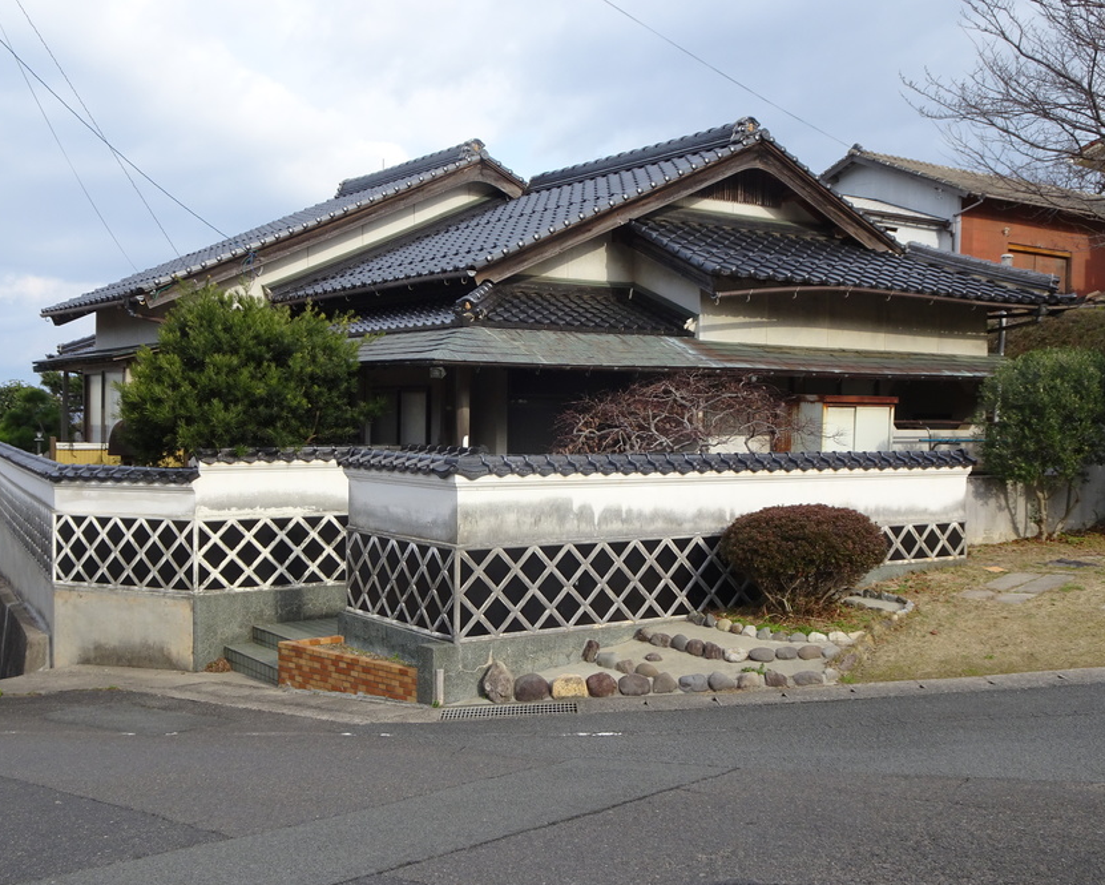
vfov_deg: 40.1
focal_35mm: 37
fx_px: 1210
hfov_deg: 49.1
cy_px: 446
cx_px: 539
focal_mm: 5.98
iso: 80
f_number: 4
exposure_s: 1/400
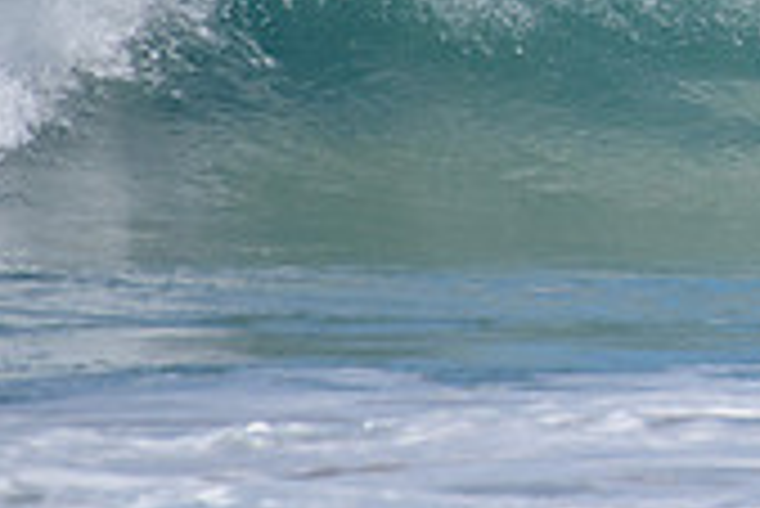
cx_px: 1156
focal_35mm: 1717
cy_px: -182
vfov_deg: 0.8
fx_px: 36278
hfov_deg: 1.2
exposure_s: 1/2000
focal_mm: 500
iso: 160
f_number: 5.6
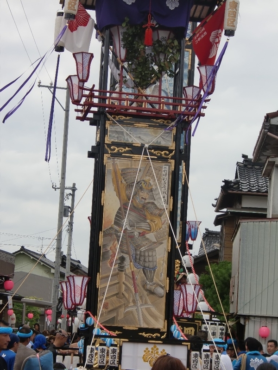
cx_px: 139
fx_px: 996
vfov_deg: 21.1
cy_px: 185
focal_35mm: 93
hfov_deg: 15.9
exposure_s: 1/320
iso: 64
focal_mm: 16.5
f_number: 5.2
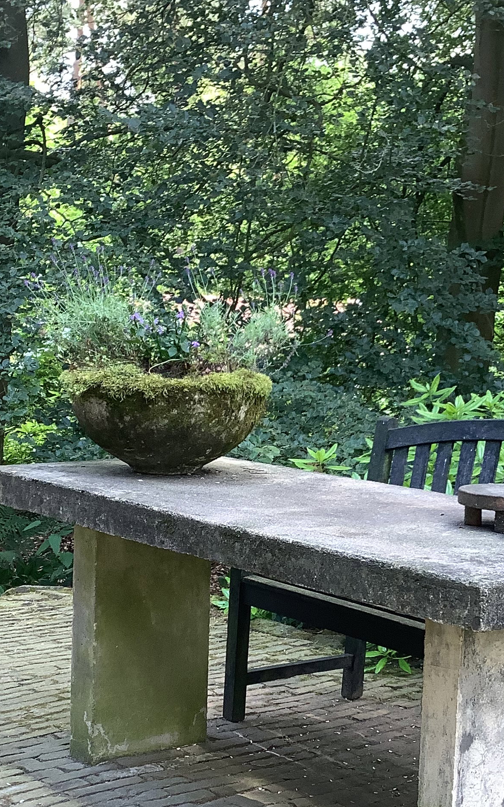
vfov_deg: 35.4
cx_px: 260
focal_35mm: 57
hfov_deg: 22.7
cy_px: 520
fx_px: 1253
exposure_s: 1/100
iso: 50
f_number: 2.4
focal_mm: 3.3
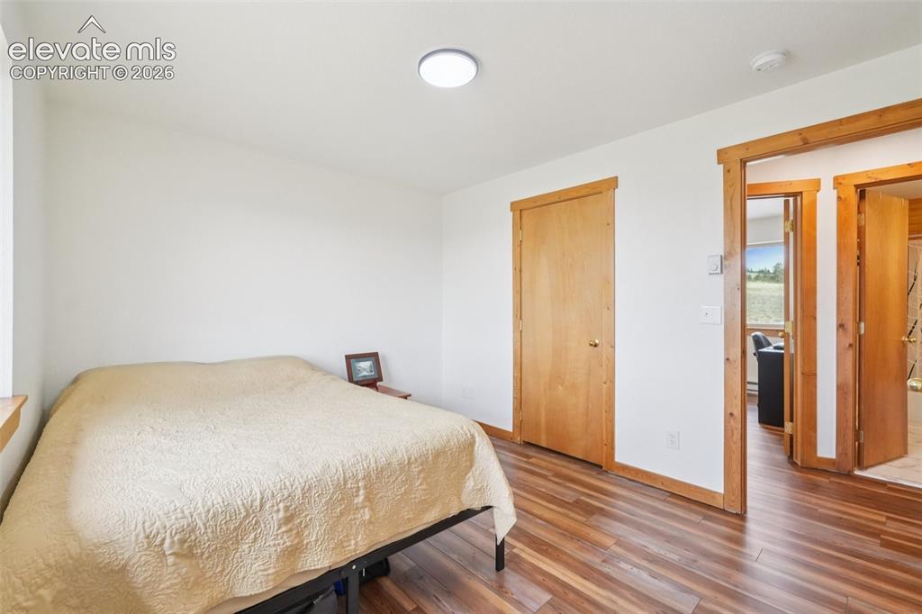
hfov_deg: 100.4
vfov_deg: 77.3
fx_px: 384
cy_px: 307
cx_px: 461
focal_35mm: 15
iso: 3200
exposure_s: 1/60
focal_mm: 10
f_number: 8
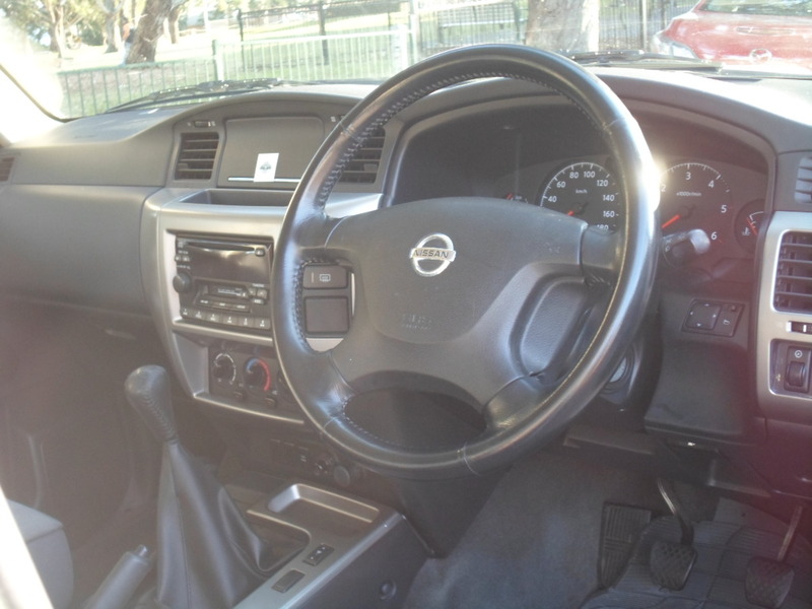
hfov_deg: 43.9
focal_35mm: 43
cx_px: 406
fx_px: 1009
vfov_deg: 33.6
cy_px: 304
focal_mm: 7.8
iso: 400
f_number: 3.2
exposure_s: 1/45
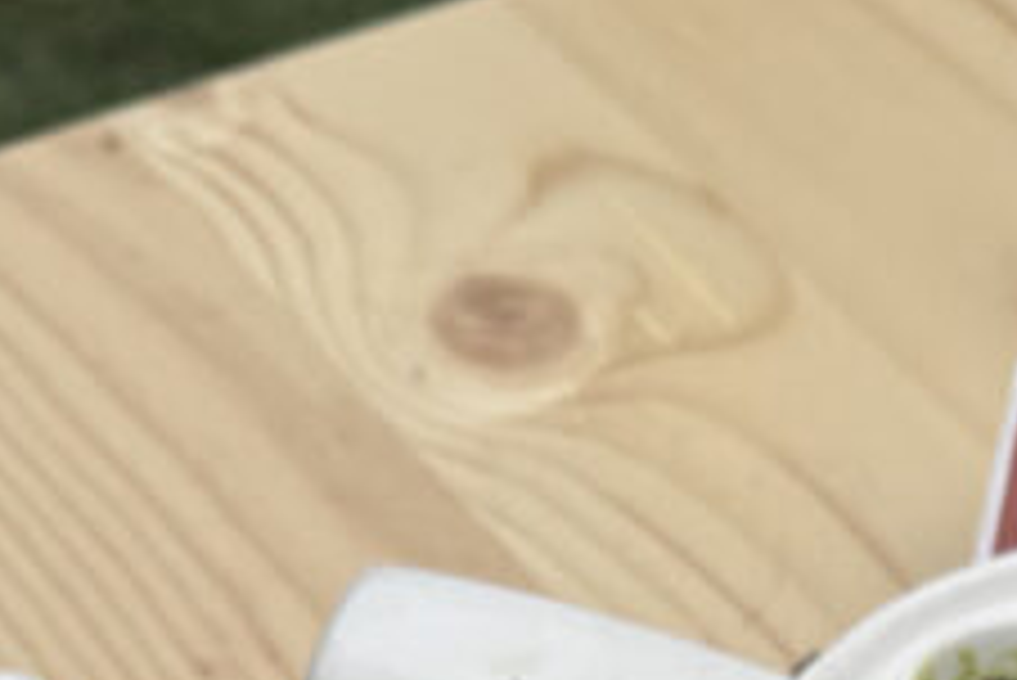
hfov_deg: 17.8
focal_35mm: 113
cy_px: 1648
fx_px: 3194
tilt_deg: -54.7
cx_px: 958
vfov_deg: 10.4
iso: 80
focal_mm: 6.76
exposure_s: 1/3597
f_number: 1.78
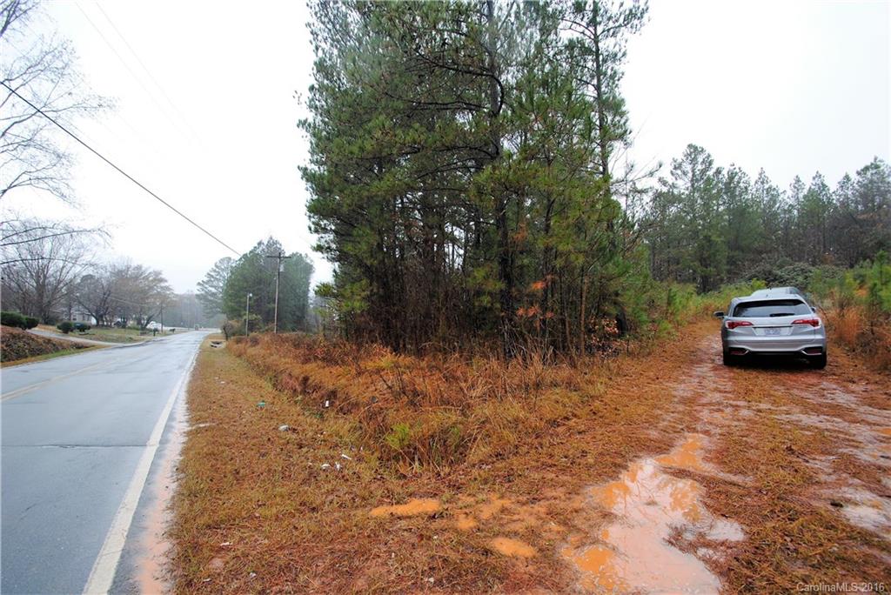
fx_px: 371
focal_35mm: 15
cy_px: 298
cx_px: 446
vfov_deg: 77.4
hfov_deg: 100.4
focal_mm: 10
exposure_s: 1/100
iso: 200
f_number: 5
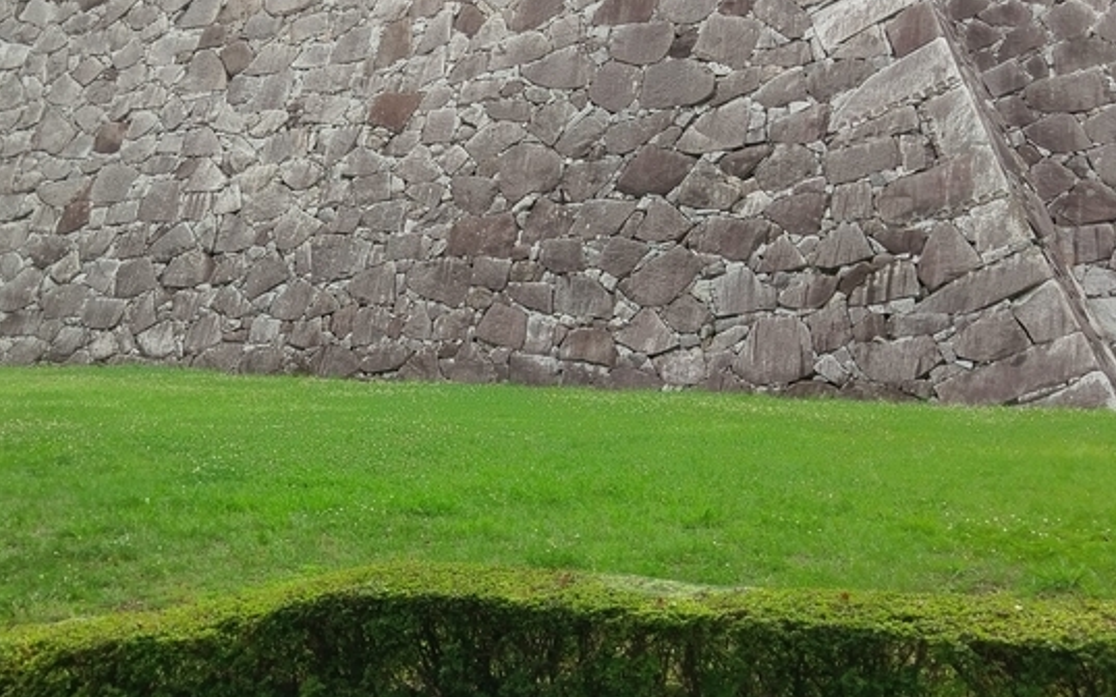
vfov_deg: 31.1
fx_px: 1247
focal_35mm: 41
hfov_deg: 47.9
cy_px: 276
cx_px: 431
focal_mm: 4.58
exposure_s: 1/361
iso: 100
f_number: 1.8
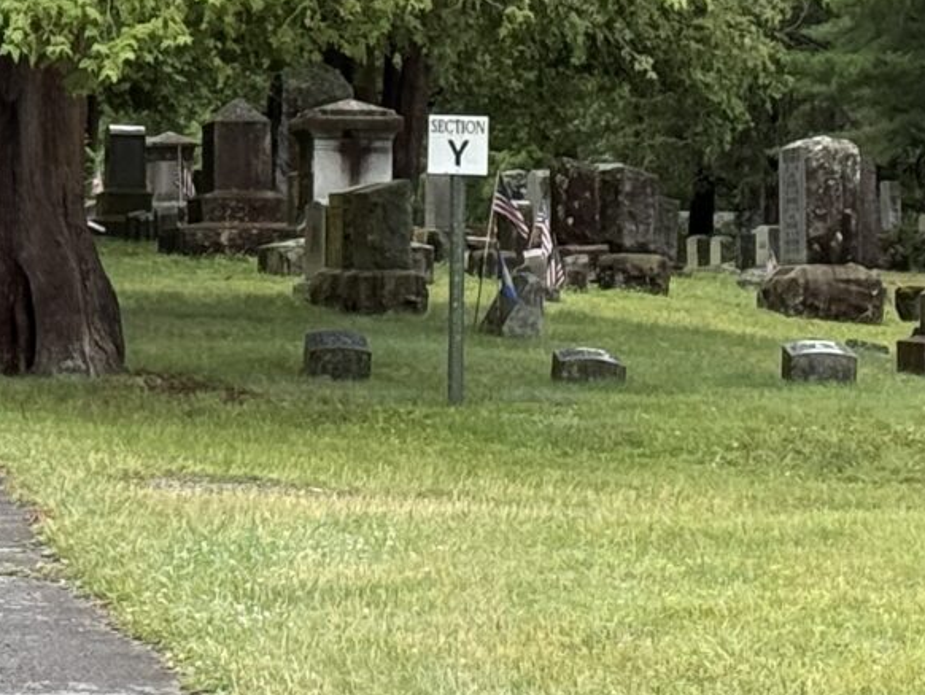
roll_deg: -0.8
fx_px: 5641
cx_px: -416
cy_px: -135
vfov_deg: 7.0
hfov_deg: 9.2
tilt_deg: +4.4
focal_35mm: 211
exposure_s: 1/719
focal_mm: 6.76
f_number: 1.78
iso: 100
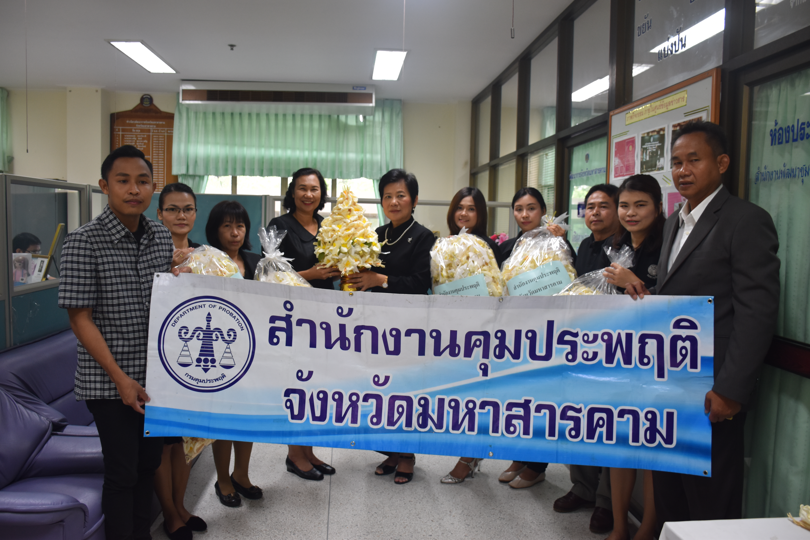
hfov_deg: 61.9
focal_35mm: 30
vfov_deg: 43.6
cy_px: 270
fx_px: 675
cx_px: 405
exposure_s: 1/60
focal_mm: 20
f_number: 4
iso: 560
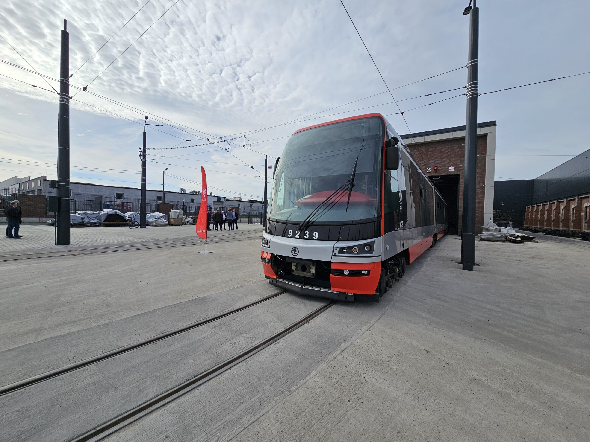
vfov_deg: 89.9
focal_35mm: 13
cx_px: 295
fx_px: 222
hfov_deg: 106.2
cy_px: 221
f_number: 2.2
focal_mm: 2.2
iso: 50
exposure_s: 1/3727
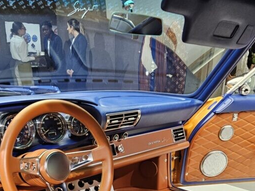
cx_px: 122
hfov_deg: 41.2
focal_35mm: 46
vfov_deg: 29.5
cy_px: 189
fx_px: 339
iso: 200
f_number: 1.8
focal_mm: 5.4
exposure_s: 1/120
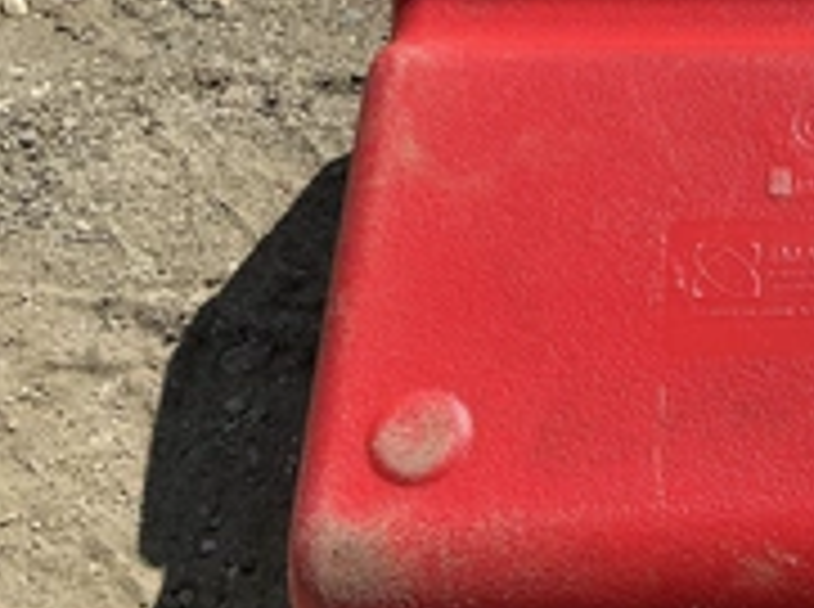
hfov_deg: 28.9
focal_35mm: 62
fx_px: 1455
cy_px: 198
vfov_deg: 23.5
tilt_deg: -52.7
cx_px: 845
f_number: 1.8
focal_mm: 3
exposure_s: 1/2058
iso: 25
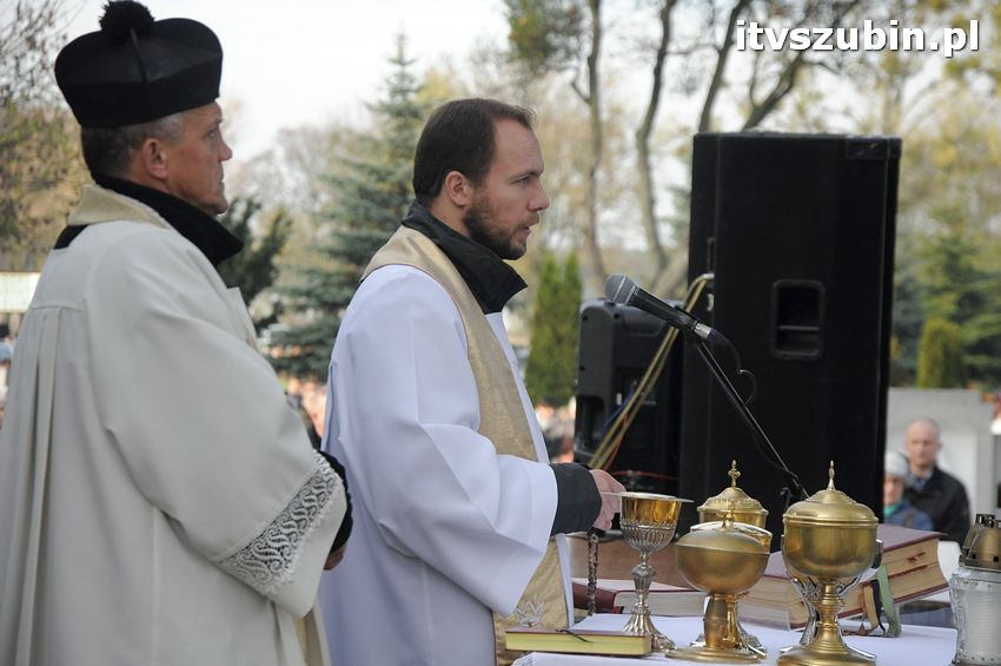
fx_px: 4375
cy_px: 333
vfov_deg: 8.7
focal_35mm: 158
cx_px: 500
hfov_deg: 13.1
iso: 800
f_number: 6.3
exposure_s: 1/640
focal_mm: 105
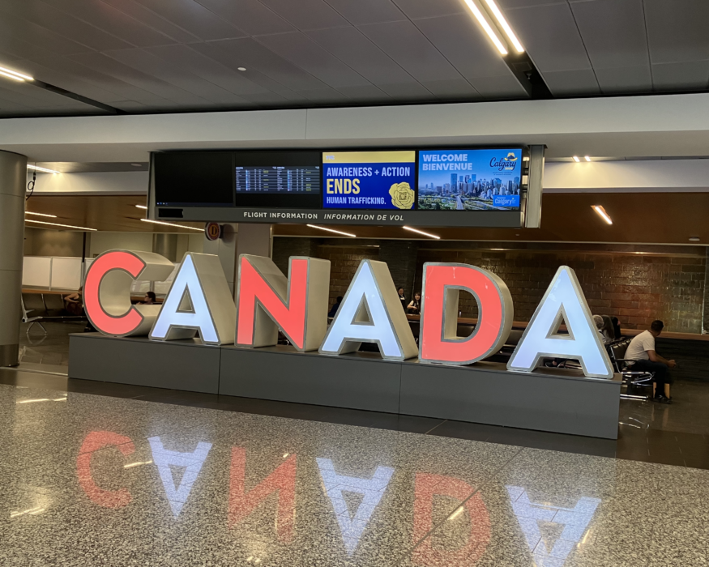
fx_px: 671
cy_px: 309
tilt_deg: -0.7
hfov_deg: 55.4
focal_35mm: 32
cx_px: 410
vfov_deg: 45.7
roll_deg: -3.1
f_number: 1.8
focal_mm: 3.99
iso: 80
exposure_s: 1/90
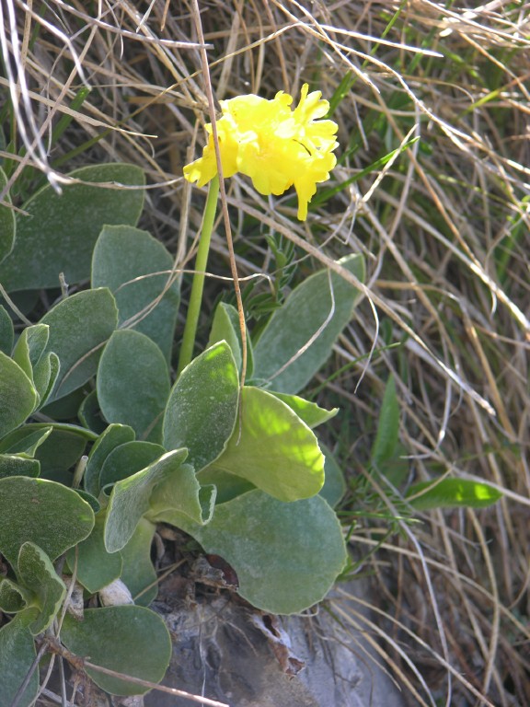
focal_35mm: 190
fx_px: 3879
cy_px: 354
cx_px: 265
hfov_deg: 7.8
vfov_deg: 10.4
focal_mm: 48.5
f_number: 4
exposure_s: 1/114
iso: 50
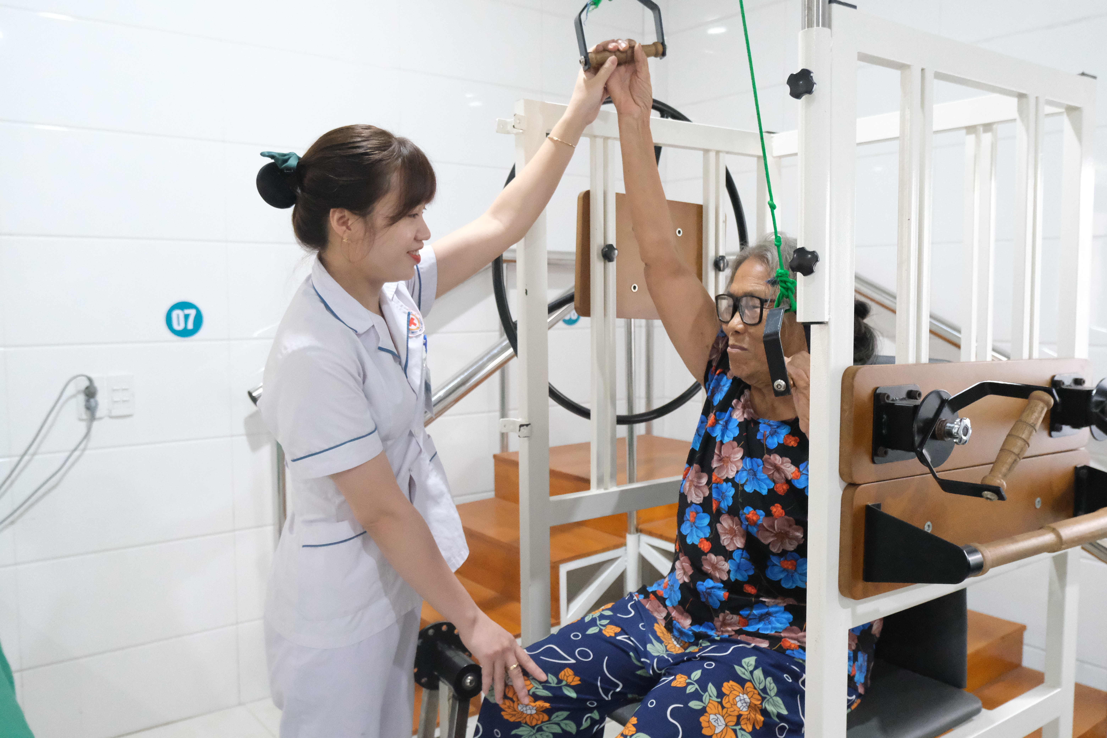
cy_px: 369
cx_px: 554
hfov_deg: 61.9
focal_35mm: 30
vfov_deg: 43.6
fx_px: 922
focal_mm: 20.3
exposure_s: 1/220
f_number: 4.2
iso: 12800
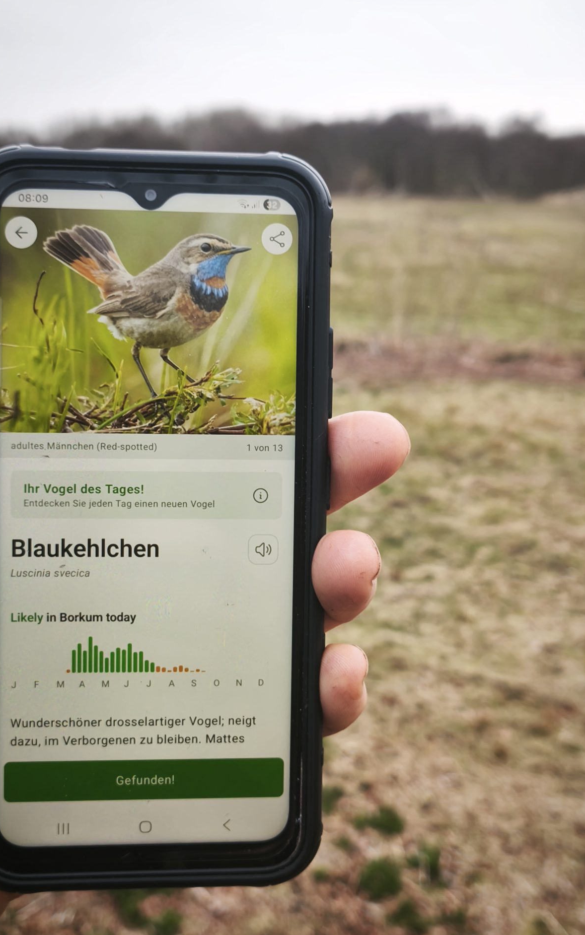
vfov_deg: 37.5
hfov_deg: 24.0
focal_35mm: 54
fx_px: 1377
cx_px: 313
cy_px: 472
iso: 160
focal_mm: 5.35
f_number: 1.7
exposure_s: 1/100
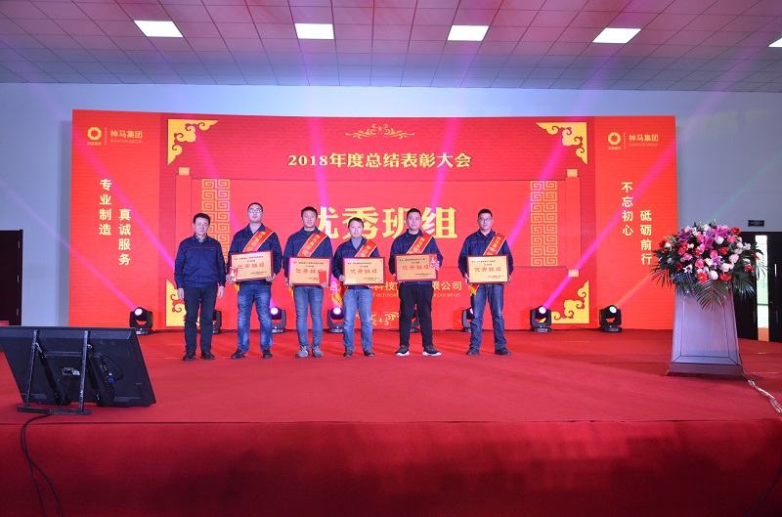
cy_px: 258
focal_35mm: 27
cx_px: 391
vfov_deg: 47.7
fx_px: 585
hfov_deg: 67.5
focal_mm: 18
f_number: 5.6
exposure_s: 1/125
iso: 1000
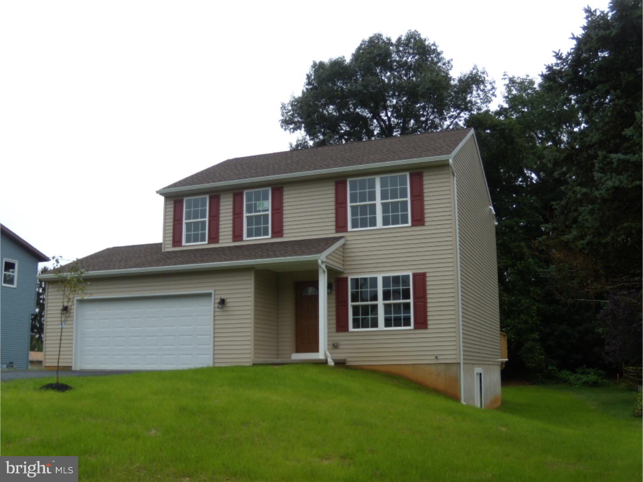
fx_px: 669
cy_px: 241
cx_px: 322
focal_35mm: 36
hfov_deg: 51.4
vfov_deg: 39.7
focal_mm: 6.4
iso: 80
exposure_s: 1/200
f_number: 3.6
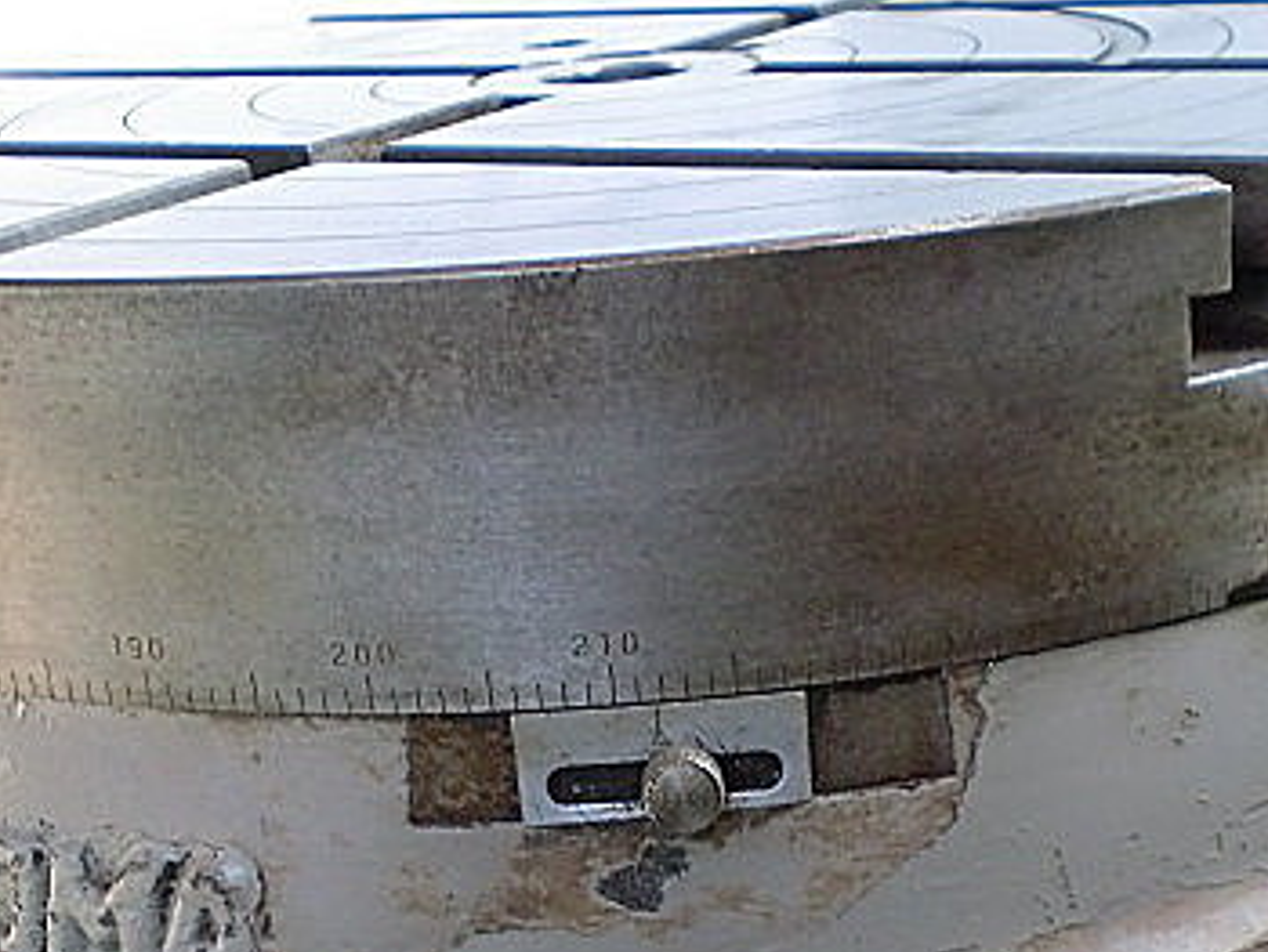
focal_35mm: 64
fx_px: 2346
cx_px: 692
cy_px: 804
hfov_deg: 30.2
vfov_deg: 22.5
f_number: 3.1
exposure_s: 1/60
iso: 160
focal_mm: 6.3
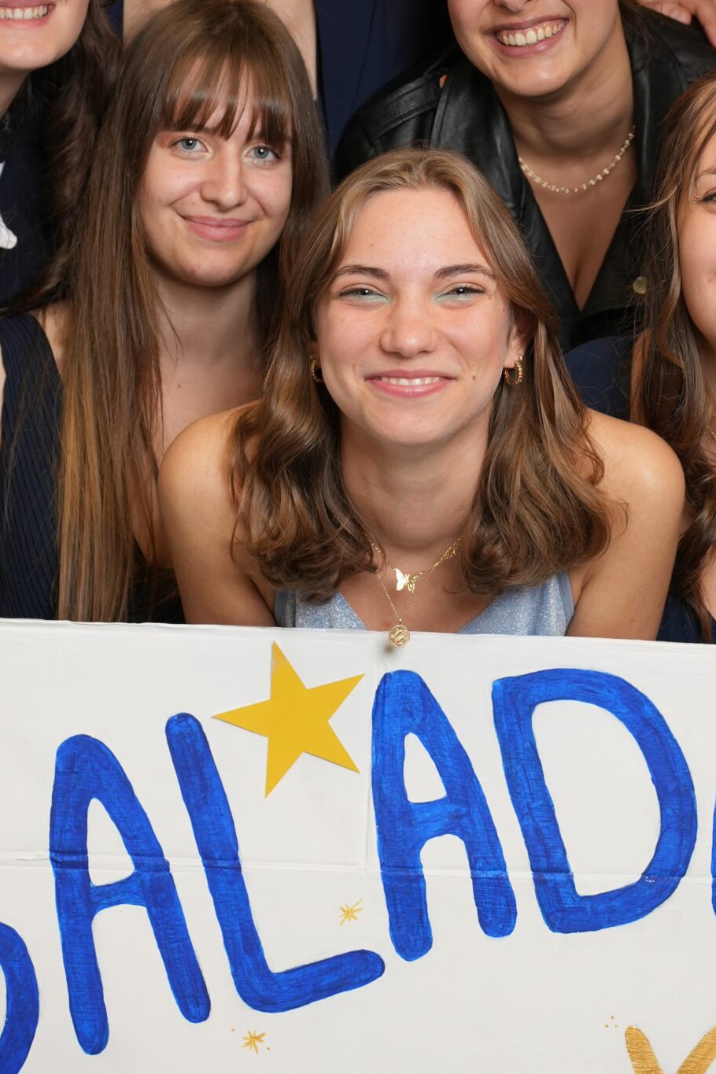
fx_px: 2685
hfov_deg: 15.2
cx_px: 457
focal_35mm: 90
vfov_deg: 22.3
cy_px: 199
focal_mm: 48
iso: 400
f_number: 4
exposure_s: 1/250
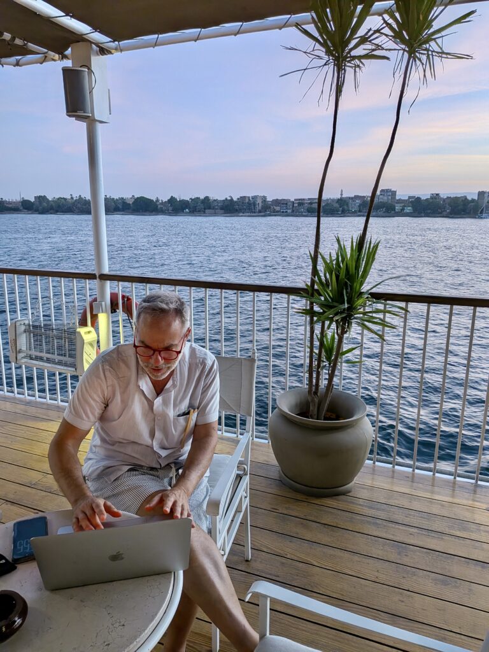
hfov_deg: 56.8
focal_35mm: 24
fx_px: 452
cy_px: 326
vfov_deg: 71.6
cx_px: 244
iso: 28
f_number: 1.7
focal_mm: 4.53
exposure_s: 1/104
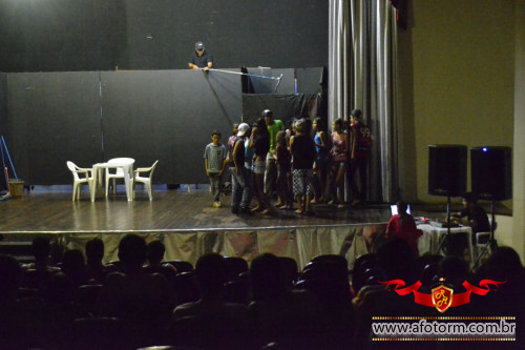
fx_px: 875
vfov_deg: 22.6
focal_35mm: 60
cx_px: 262
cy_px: 175
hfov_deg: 33.4
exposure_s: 1/25
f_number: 4.5
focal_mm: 40
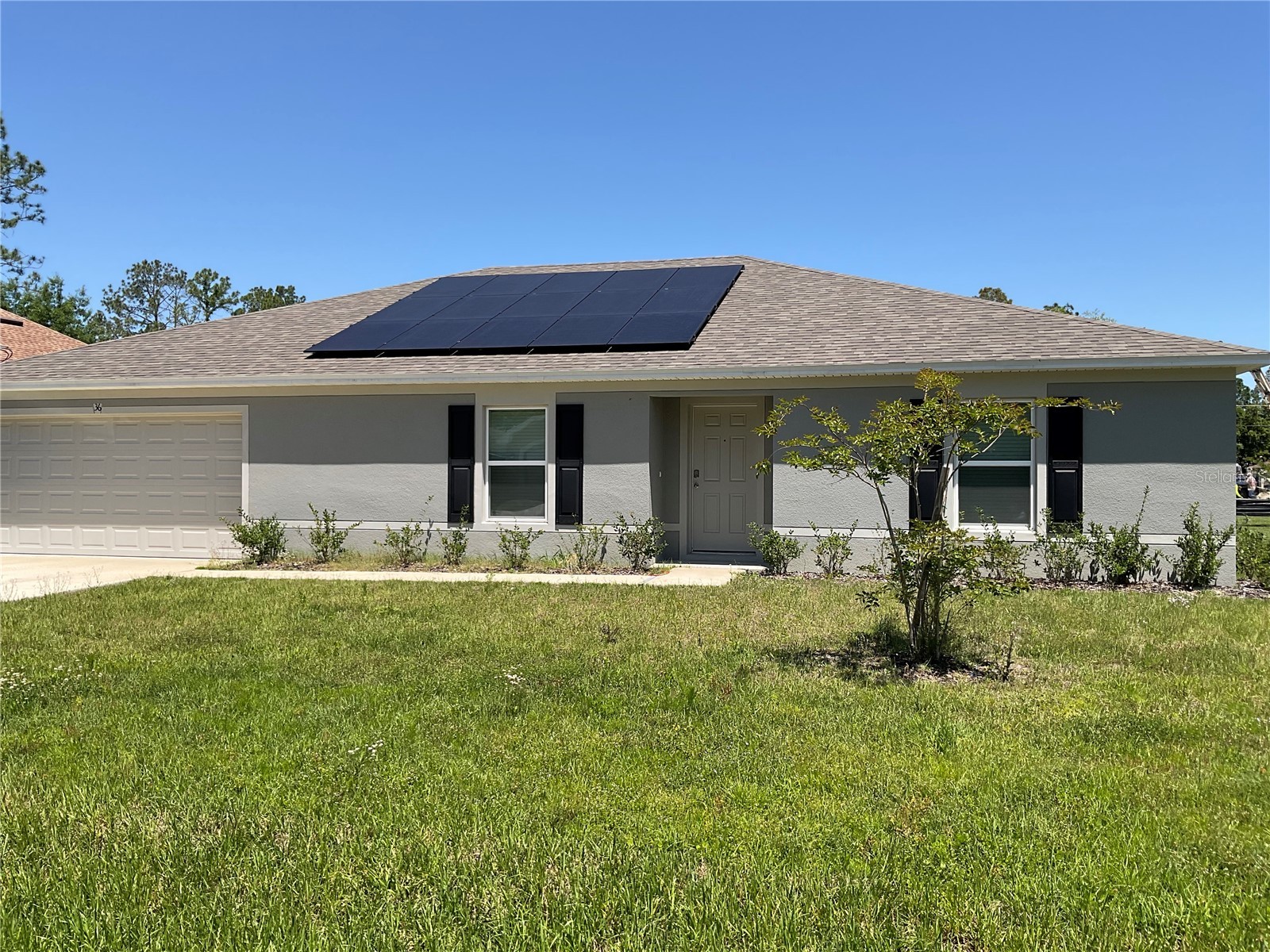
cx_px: 635
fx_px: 1064
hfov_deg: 61.7
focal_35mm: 29
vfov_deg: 48.2
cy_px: 476
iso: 16
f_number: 1.8
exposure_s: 1/1730
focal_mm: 3
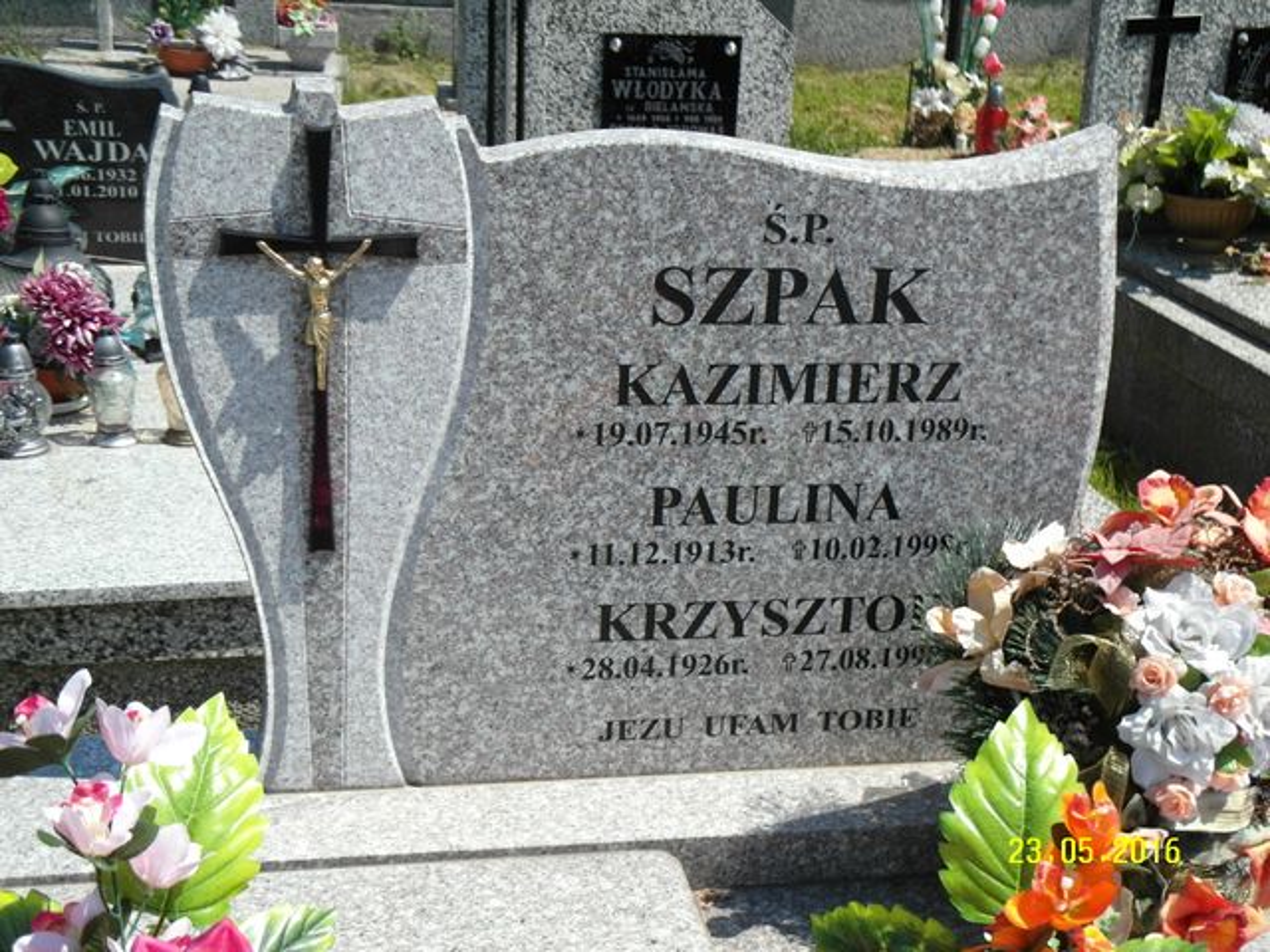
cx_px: 635
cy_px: 476
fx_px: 1798
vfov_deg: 29.7
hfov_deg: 38.9
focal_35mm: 49
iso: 80
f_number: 3
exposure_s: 1/1500
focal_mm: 10.6
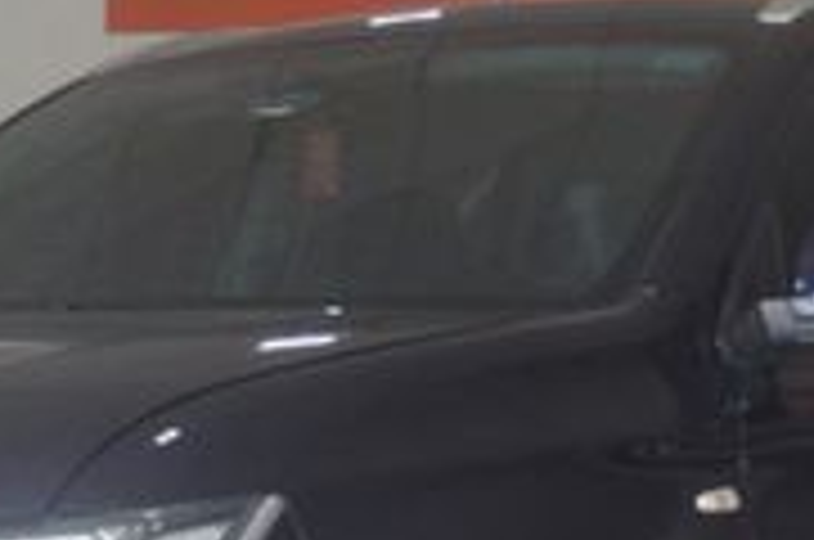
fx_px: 2867
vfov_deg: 10.7
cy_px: 508
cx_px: 103
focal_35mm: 127
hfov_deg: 16.0
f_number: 4.2
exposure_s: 1/80
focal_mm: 24
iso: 400
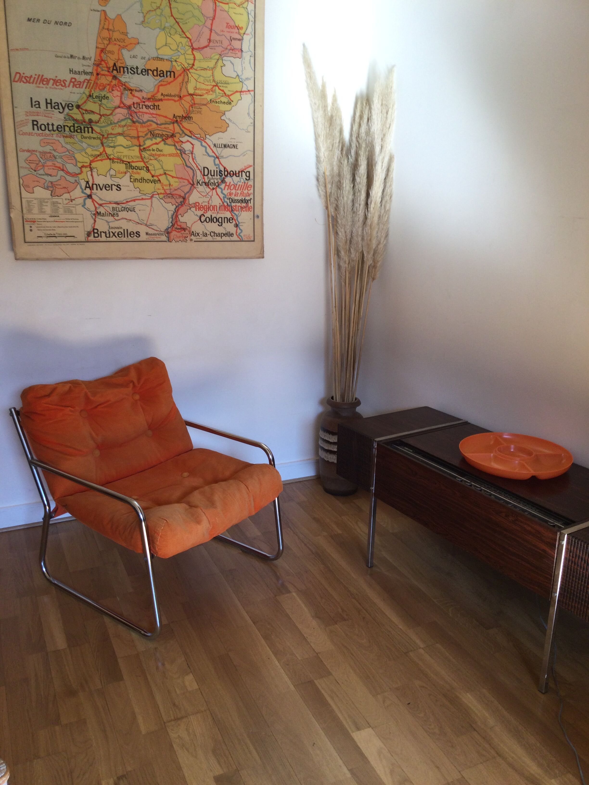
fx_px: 703
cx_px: 294
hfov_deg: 45.4
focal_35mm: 31
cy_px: 392
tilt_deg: -15.0
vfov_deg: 58.4
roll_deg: -0.7
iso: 25
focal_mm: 3.3
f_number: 2.4
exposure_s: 1/50
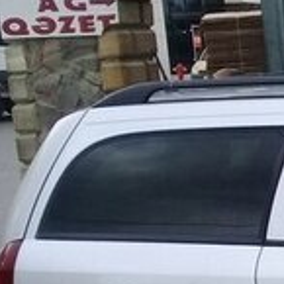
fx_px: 1160
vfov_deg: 13.9
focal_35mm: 125
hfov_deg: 11.9
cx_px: 629
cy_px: 230
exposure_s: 1/370
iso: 50
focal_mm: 3.3
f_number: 2.2
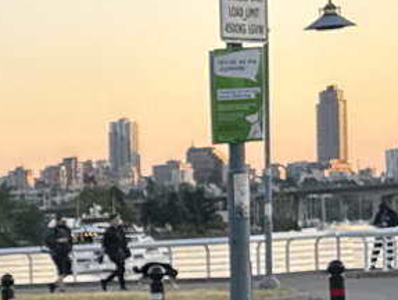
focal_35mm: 167
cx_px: -707
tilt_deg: -3.6
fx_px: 1923
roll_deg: +3.3
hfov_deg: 9.7
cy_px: 410
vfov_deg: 8.8
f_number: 1.78
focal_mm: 6.76
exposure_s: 1/127
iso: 50
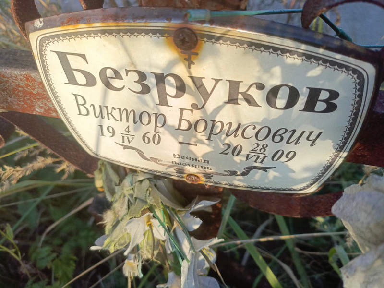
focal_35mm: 25
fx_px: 277
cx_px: 192
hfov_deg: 69.4
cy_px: 144
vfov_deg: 54.9
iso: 116
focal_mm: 4.76
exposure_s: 1/572
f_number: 1.69
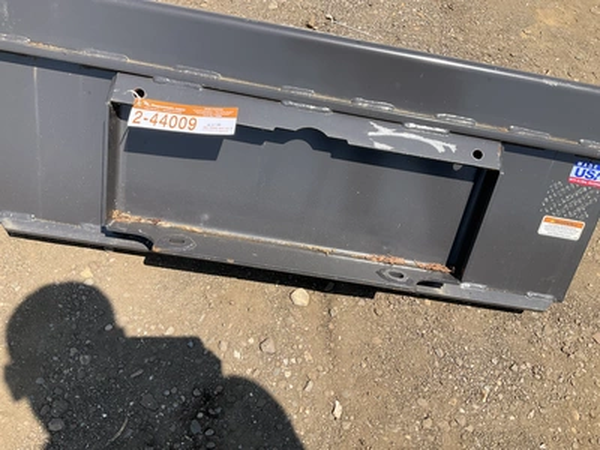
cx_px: 300
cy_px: 225
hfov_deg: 61.7
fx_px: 503
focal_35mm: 29
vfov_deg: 48.2
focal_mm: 3
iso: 25
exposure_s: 1/1076
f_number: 1.8
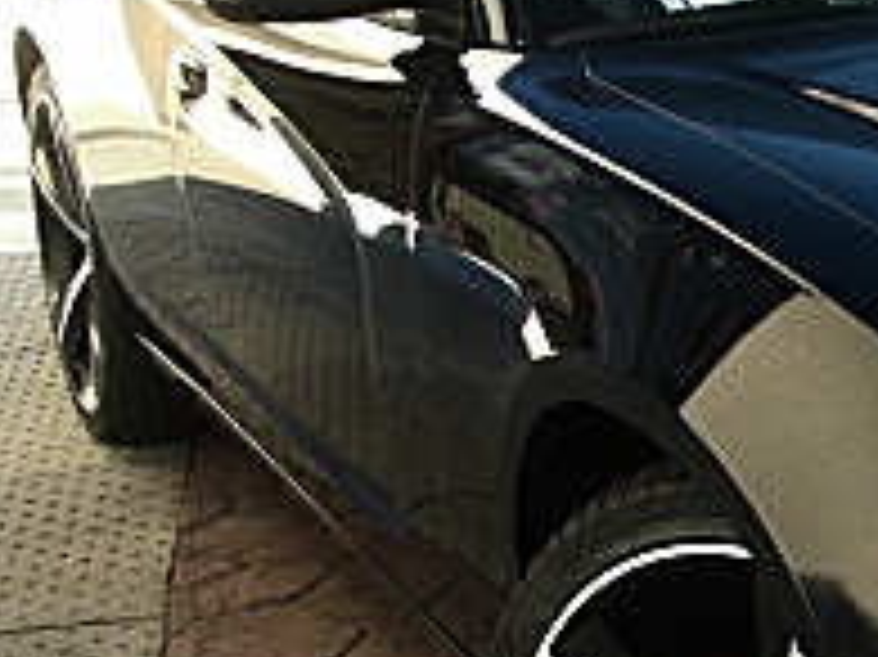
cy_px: 580
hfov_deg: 15.8
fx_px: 2991
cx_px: 1180
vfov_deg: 12.5
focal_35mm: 118
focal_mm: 6.3
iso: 50
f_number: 2.8
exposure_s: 1/160
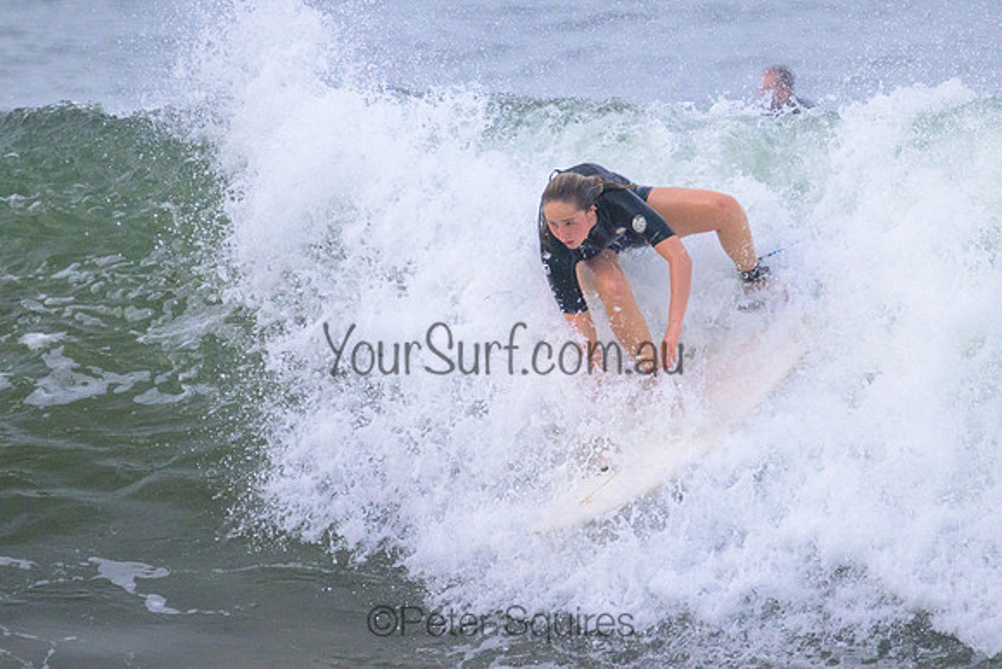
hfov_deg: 2.0
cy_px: 245
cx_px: 636
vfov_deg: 1.4
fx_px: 28252
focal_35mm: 1015
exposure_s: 1/3200
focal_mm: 800
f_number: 11
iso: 2800
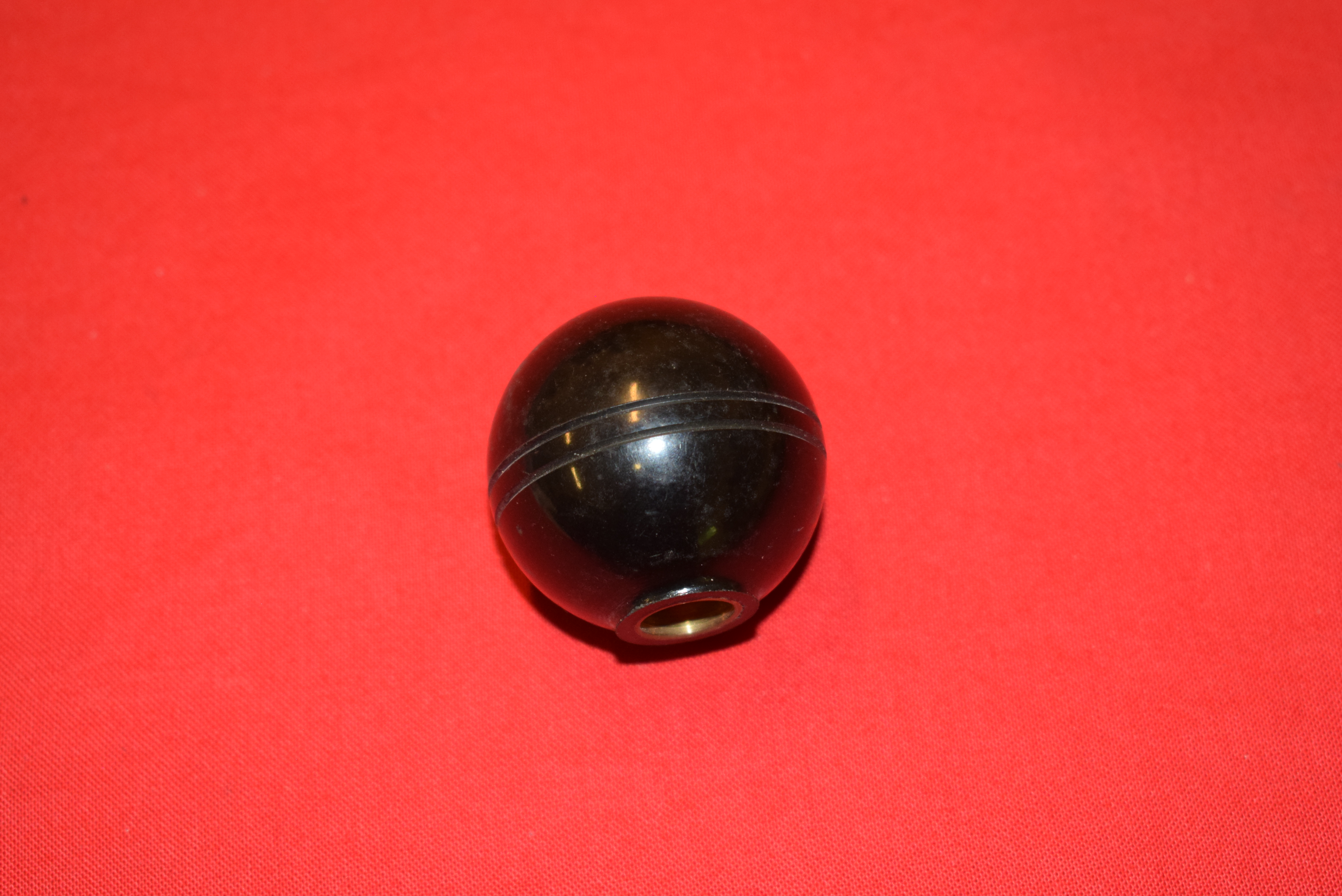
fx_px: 2685
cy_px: 448
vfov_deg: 18.9
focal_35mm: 72
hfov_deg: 28.1
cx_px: 671
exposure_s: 1/100
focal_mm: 48
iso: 800
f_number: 5.3
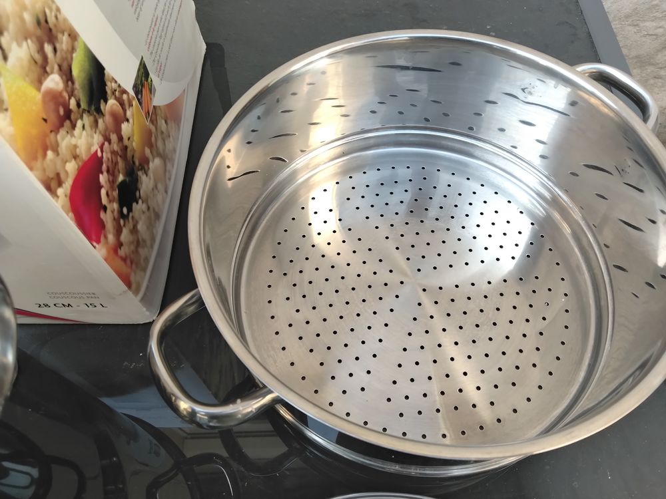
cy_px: 250
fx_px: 519
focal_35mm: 27
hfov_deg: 65.3
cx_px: 333
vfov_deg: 51.4
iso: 236
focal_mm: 4.05
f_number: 1.8
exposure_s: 1/100
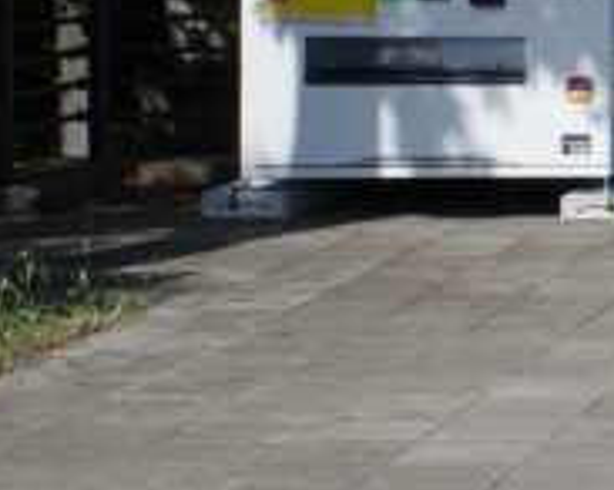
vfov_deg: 8.2
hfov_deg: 8.8
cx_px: 1785
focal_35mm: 184
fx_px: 3340
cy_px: -196
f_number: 5.6
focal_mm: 18.3
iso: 200
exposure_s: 1/800
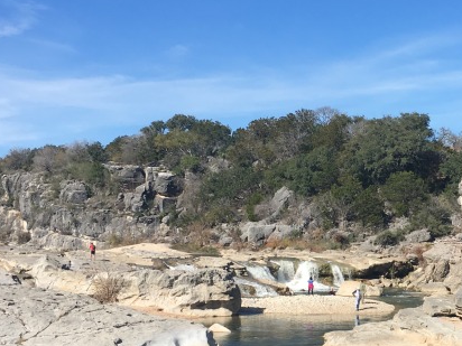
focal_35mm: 72
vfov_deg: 20.3
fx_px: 961
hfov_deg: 26.3
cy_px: 243
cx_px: 403
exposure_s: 1/1350
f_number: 2.2
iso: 25
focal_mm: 4.15
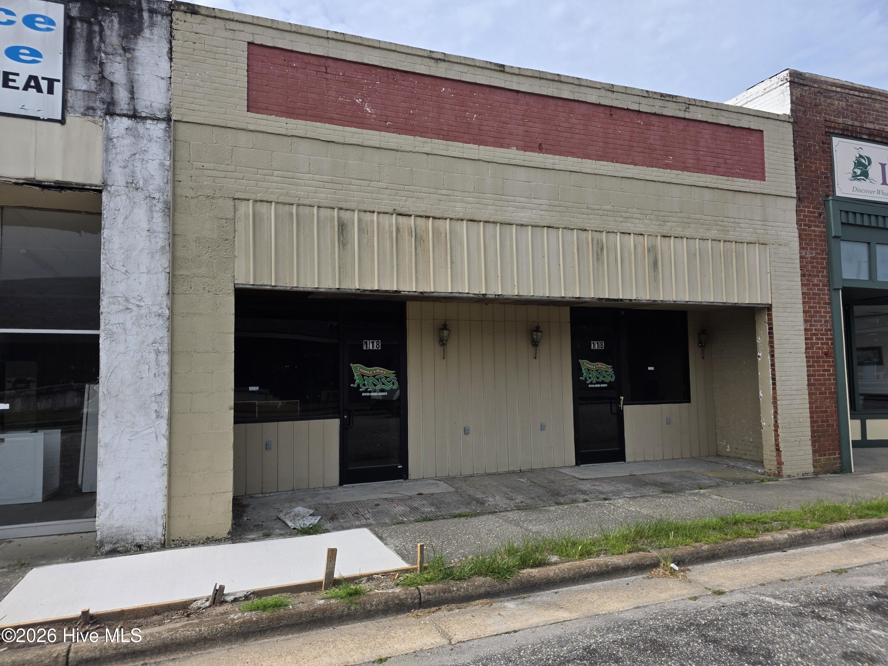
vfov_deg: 58.9
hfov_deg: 73.9
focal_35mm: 23
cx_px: 444
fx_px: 590
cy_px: 333
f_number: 1.7
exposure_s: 1/4333
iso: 80
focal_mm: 6.3
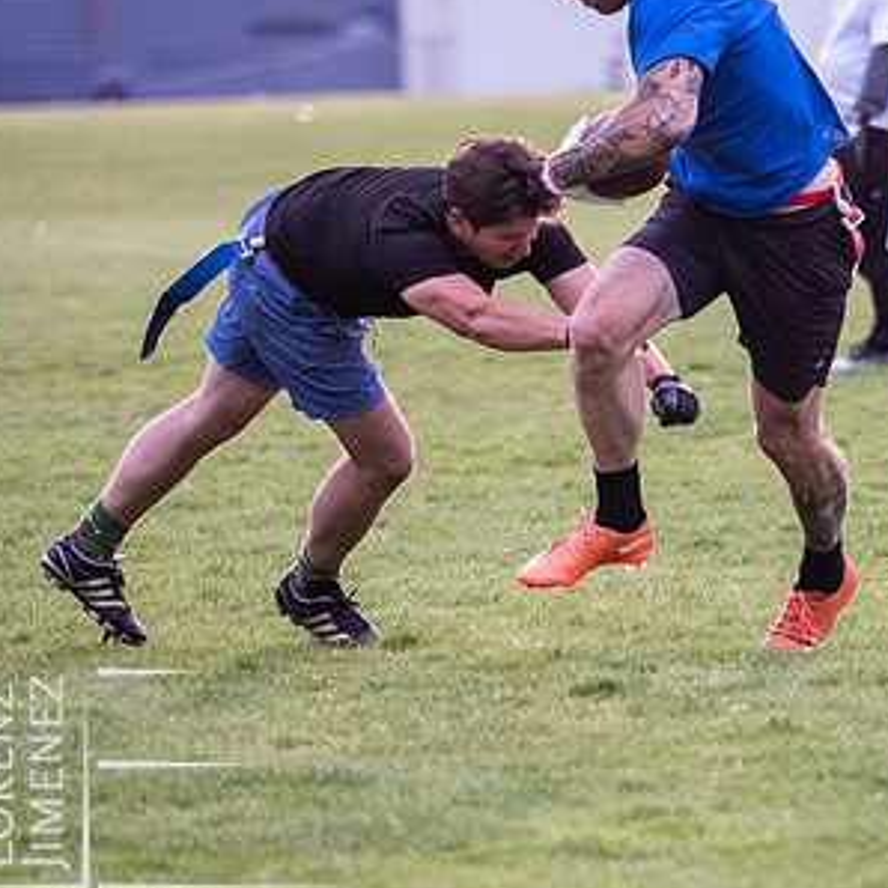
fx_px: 14976
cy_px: 488
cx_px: 796
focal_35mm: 516
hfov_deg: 3.4
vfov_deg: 3.4
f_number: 2.8
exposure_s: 1/1250
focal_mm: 150
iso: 2000
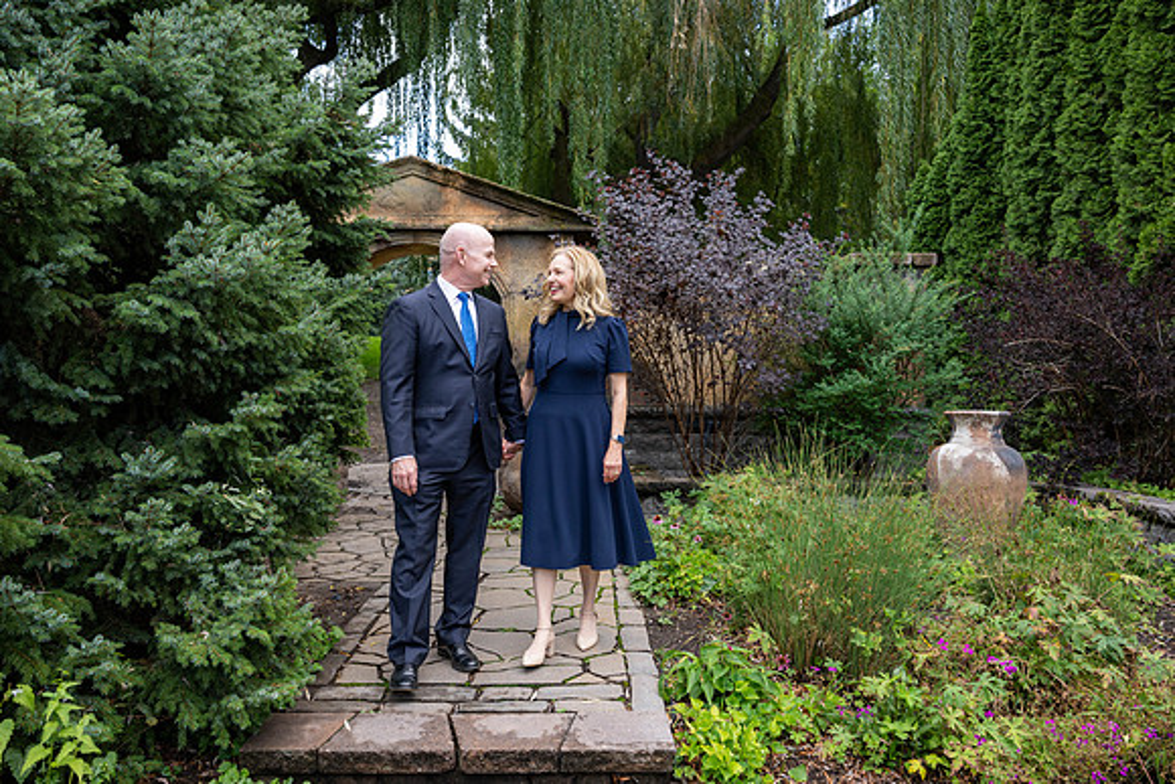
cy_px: 392
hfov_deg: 69.3
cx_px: 588
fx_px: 850
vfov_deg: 49.5
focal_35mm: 26
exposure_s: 1/400
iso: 200
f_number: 4
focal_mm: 24
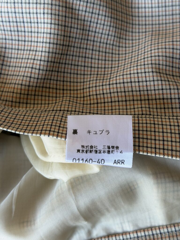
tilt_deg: -67.7
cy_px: 120
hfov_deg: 30.3
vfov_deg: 39.7
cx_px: 90
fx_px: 333
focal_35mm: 48
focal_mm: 6.76
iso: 50
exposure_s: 1/121
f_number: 1.78
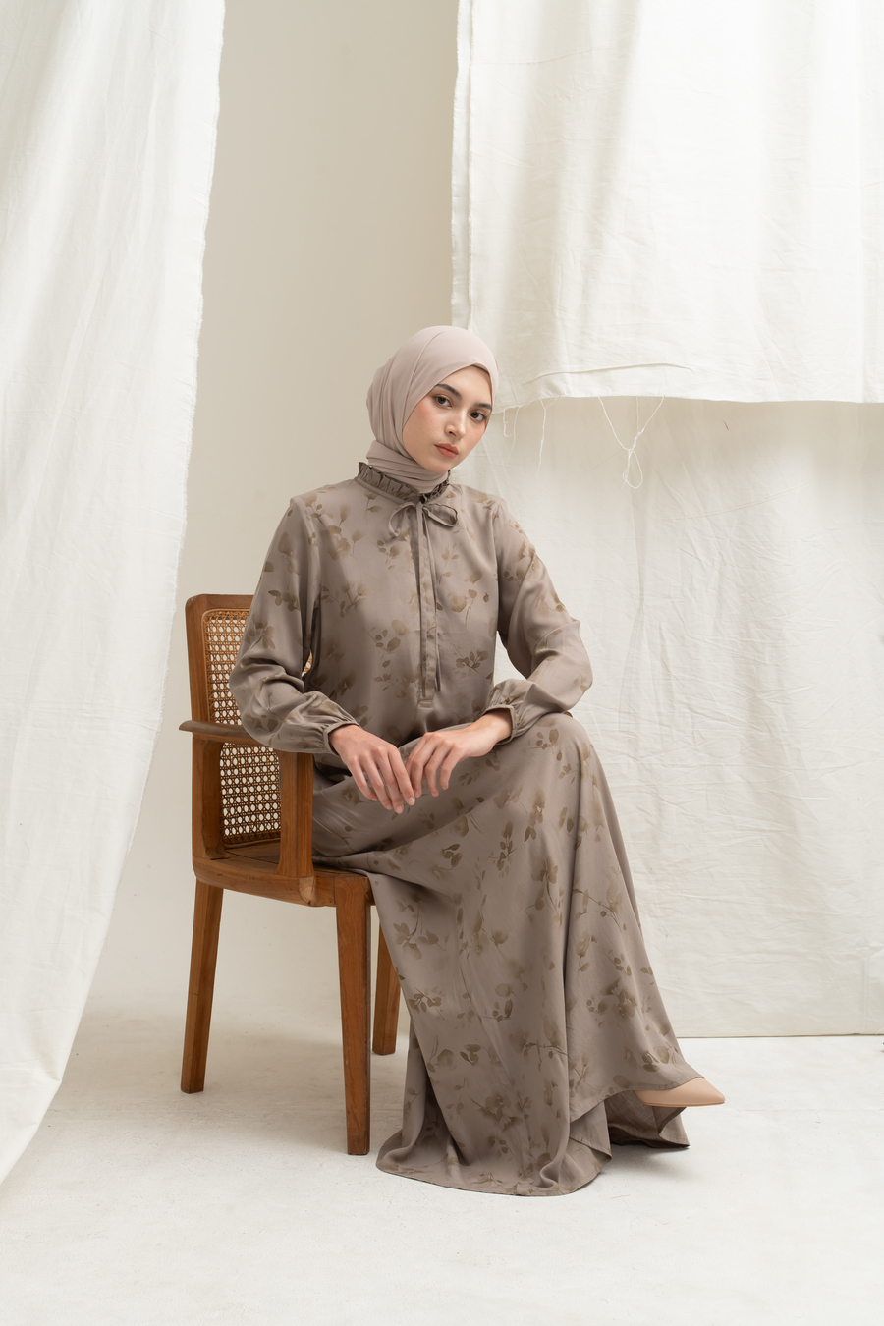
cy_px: 663
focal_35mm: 56
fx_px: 2063
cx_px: 442
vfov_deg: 35.6
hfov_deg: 24.2
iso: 100
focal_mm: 56
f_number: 11
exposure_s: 1/160
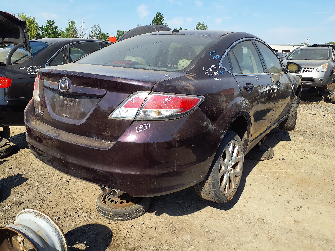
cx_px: 168
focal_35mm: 27
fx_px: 261
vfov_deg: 51.4
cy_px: 126
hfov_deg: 65.3
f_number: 1.9
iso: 40
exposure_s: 1/1244
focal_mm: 3.58
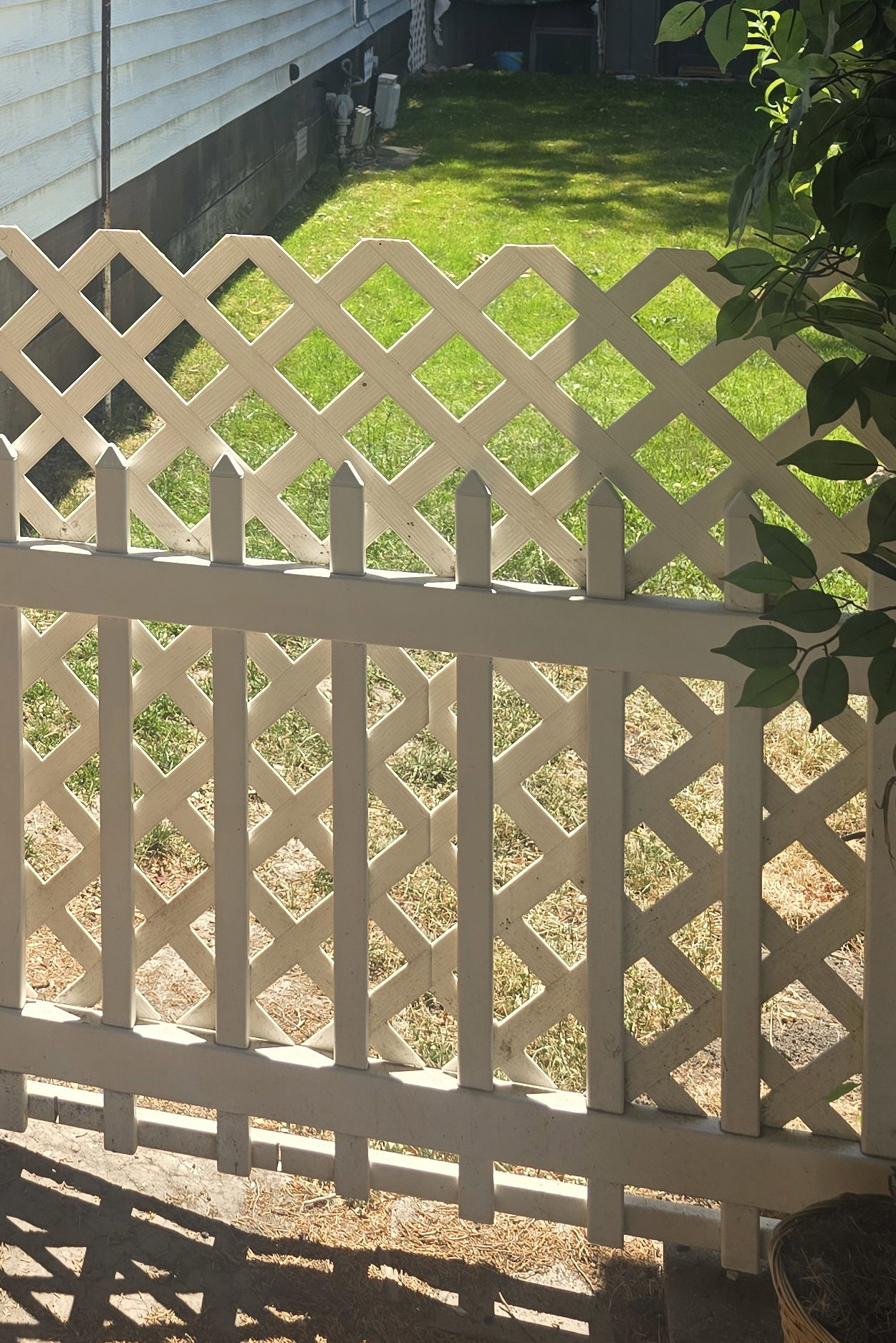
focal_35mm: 51
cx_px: -124
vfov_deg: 36.1
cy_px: 89
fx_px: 1903
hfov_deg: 24.5
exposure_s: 1/263
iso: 12
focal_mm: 6.3
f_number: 1.7
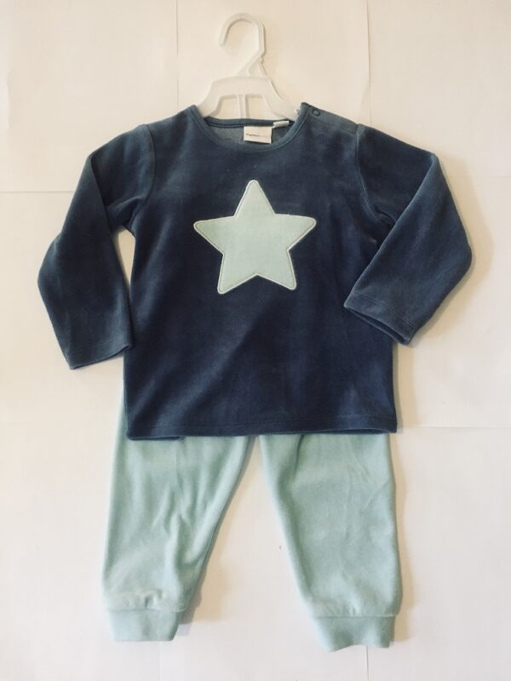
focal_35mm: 29
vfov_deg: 61.7
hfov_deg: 48.2
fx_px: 571
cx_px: 256
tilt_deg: -85.0
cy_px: 340
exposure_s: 1/20
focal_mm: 4.15
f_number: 2.2
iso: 200
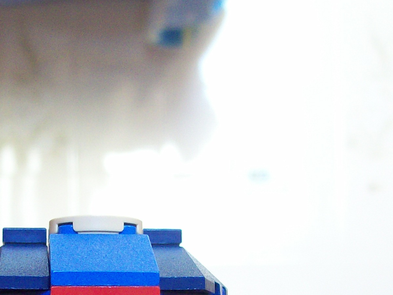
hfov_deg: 21.0
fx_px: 1045
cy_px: 332
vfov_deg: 15.6
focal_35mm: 92
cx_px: 74
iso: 160
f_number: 2.7
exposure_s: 1/22.3
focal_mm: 6
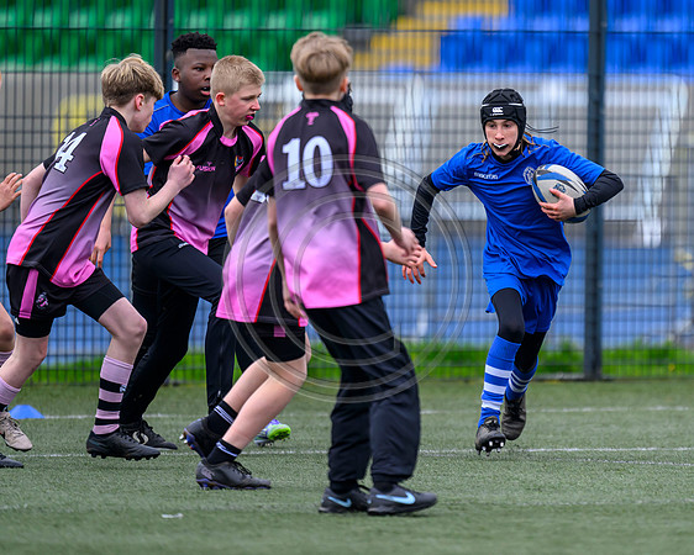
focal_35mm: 739
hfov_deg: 2.6
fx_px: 15182
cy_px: 230
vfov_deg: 2.1
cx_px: 488
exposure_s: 1/1250
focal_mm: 560
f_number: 4
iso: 800
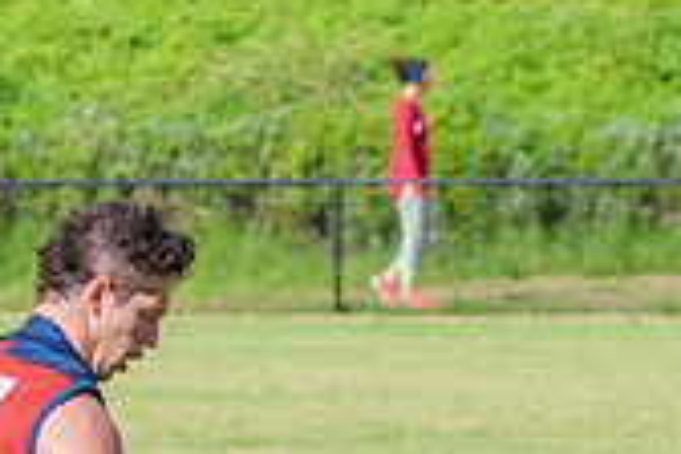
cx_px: 473
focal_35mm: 907
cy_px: 664
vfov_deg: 1.5
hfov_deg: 2.3
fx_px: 17156
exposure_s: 1/2000
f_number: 7.1
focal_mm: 150
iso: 800
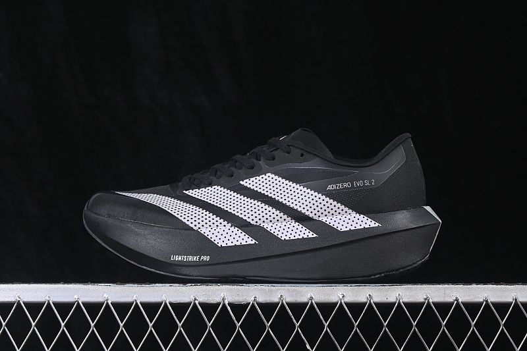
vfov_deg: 18.2
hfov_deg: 27.0
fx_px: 1098
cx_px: 264
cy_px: 176
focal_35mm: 75
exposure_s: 1/60
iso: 160
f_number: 6.3
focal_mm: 50
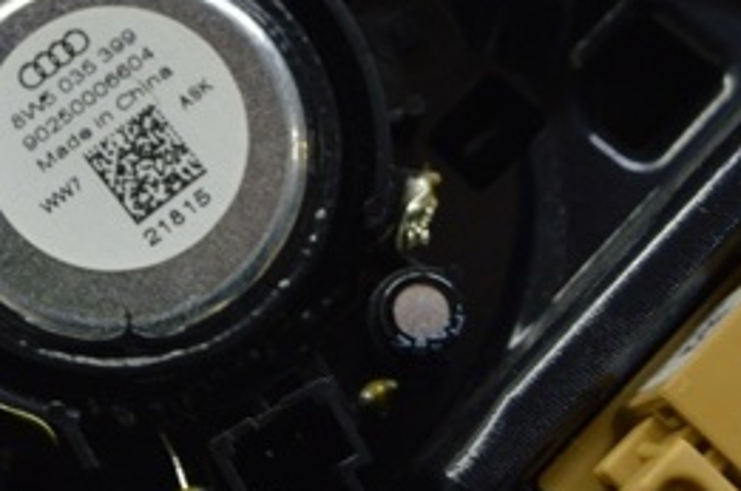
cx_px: 20
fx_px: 2116
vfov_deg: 13.2
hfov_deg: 19.4
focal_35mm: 103
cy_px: 106
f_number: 5.6
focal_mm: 28
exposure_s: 1/40
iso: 400
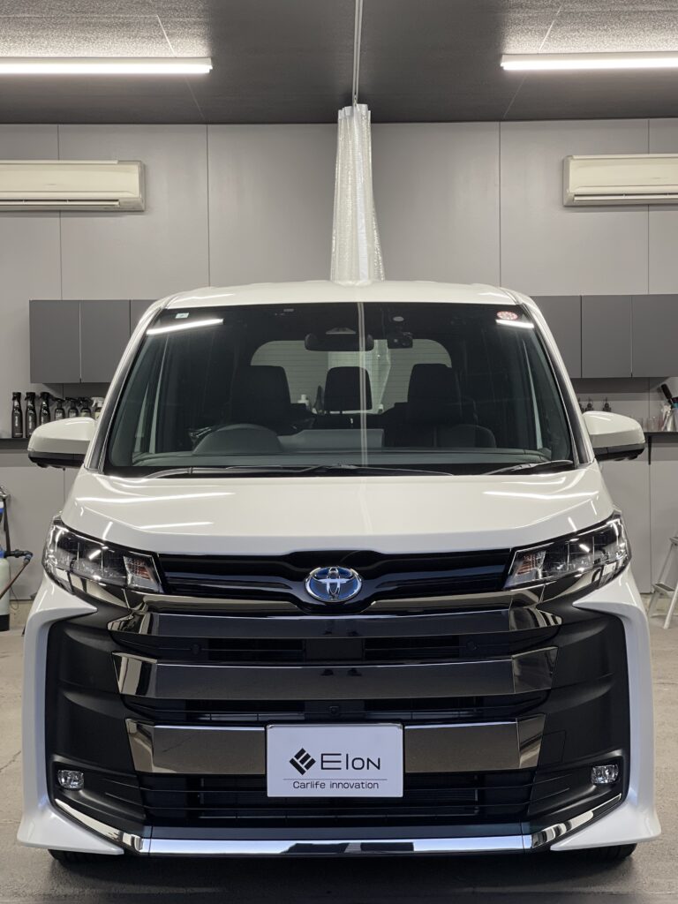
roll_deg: +0.4
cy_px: 452
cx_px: 339
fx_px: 1671
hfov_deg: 22.9
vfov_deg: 30.3
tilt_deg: -0.1
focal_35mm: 64
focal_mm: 7.5
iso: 250
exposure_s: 1/120
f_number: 2.2
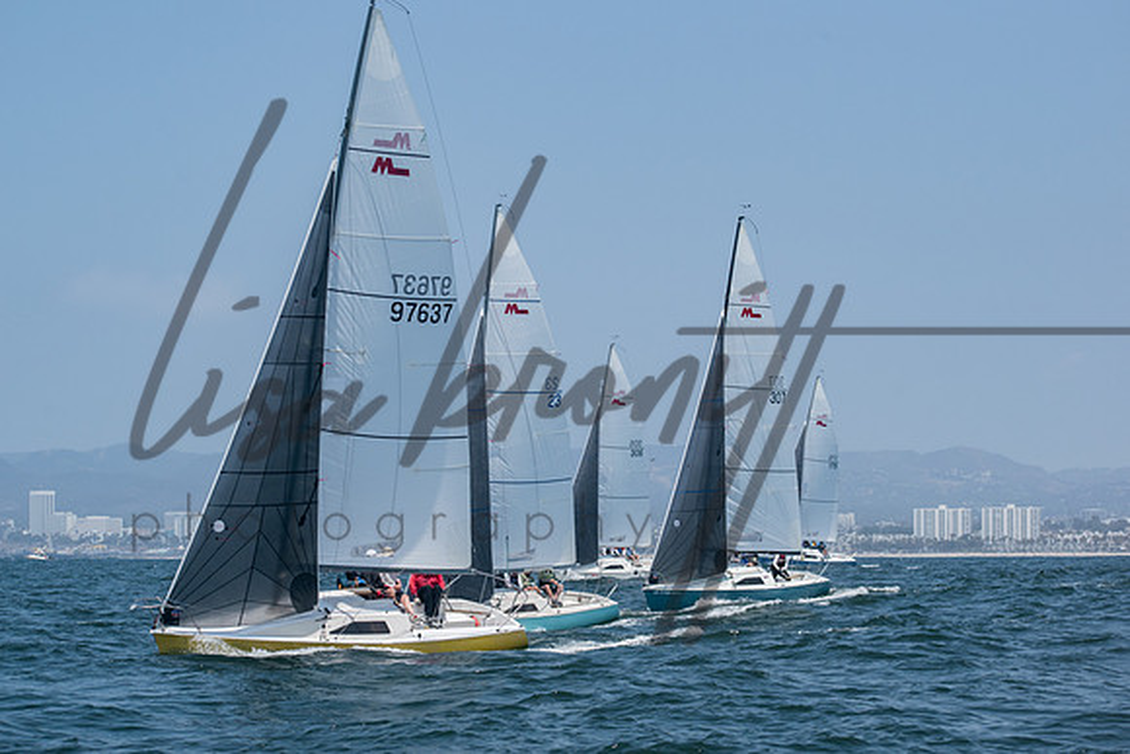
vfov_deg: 12.8
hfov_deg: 19.1
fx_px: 3360
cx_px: 571
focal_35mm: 107
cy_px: 377
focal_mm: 70
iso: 400
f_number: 8
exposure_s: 1/1600
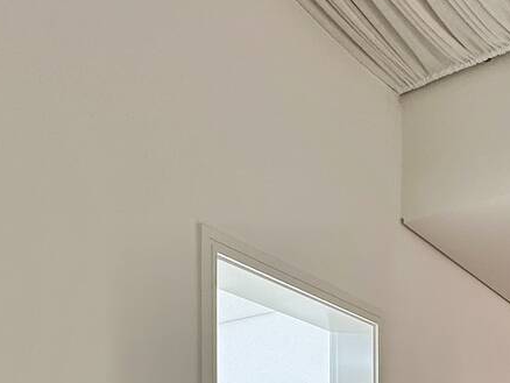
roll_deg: +0.0
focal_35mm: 46
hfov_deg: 40.7
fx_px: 678
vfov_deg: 26.2
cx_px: 339
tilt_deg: -0.9
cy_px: 517
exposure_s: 1/120
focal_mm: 2.22
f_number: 2.2
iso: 50
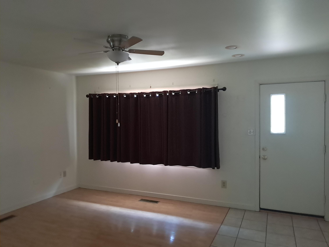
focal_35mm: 27
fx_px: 257
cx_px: 164
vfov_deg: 51.4
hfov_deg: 65.3
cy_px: 124
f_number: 1.8
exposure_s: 1/33
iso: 1000
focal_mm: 4
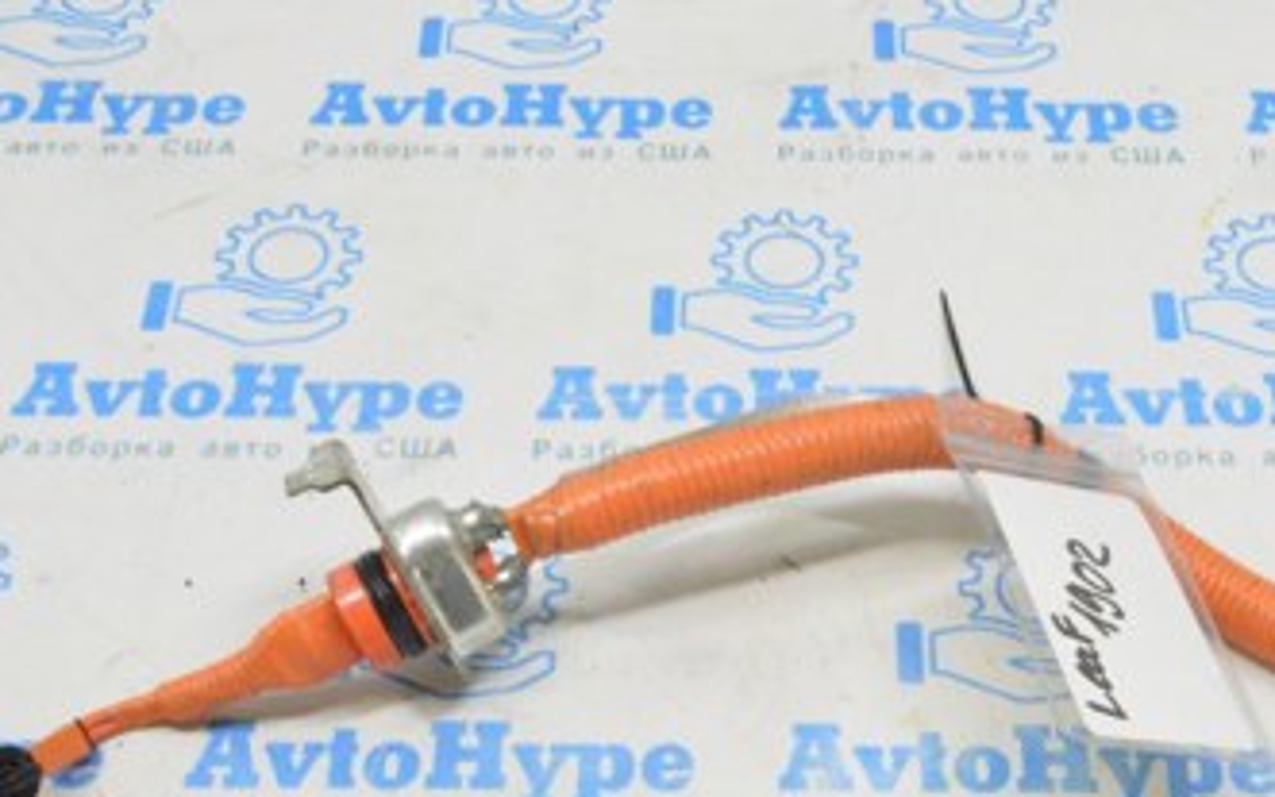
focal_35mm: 65
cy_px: 656
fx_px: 2259
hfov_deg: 31.4
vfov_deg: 19.8
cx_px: 801
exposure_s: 1/20
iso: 6400
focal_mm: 22
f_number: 20
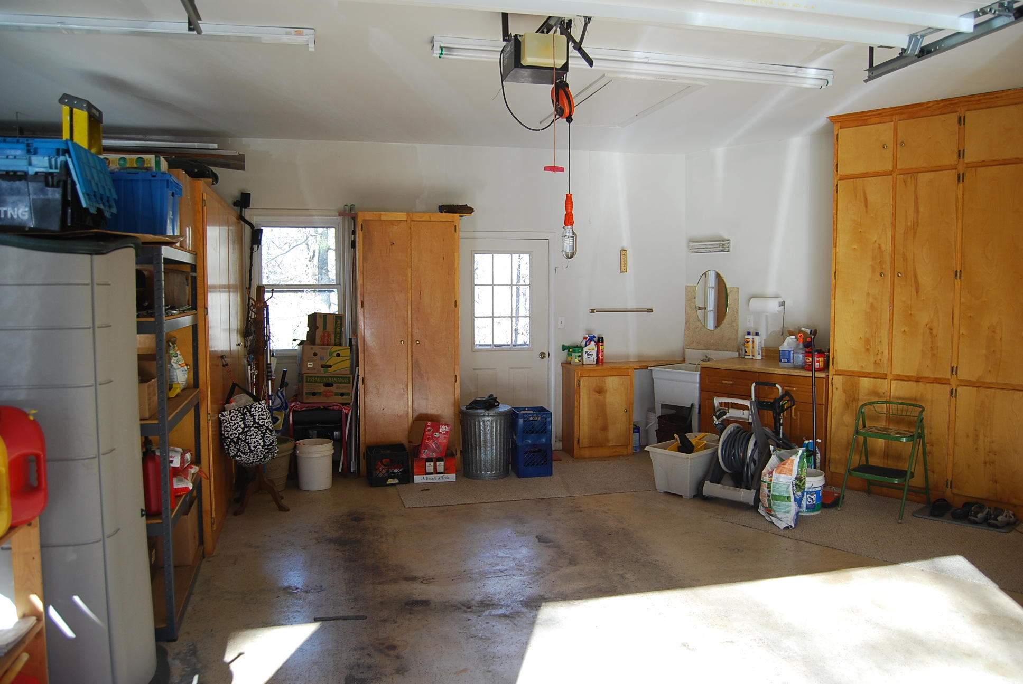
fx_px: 768
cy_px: 342
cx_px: 512
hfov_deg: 67.3
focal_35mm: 27
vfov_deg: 48.0
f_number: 4
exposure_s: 1/60
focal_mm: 18
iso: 200
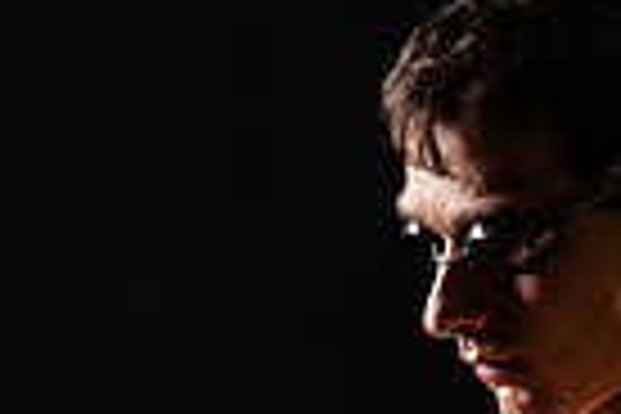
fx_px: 8693
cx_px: 639
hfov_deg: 4.1
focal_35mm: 504
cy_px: 677
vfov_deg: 2.7
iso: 400
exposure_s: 1/200
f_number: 6.3
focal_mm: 120
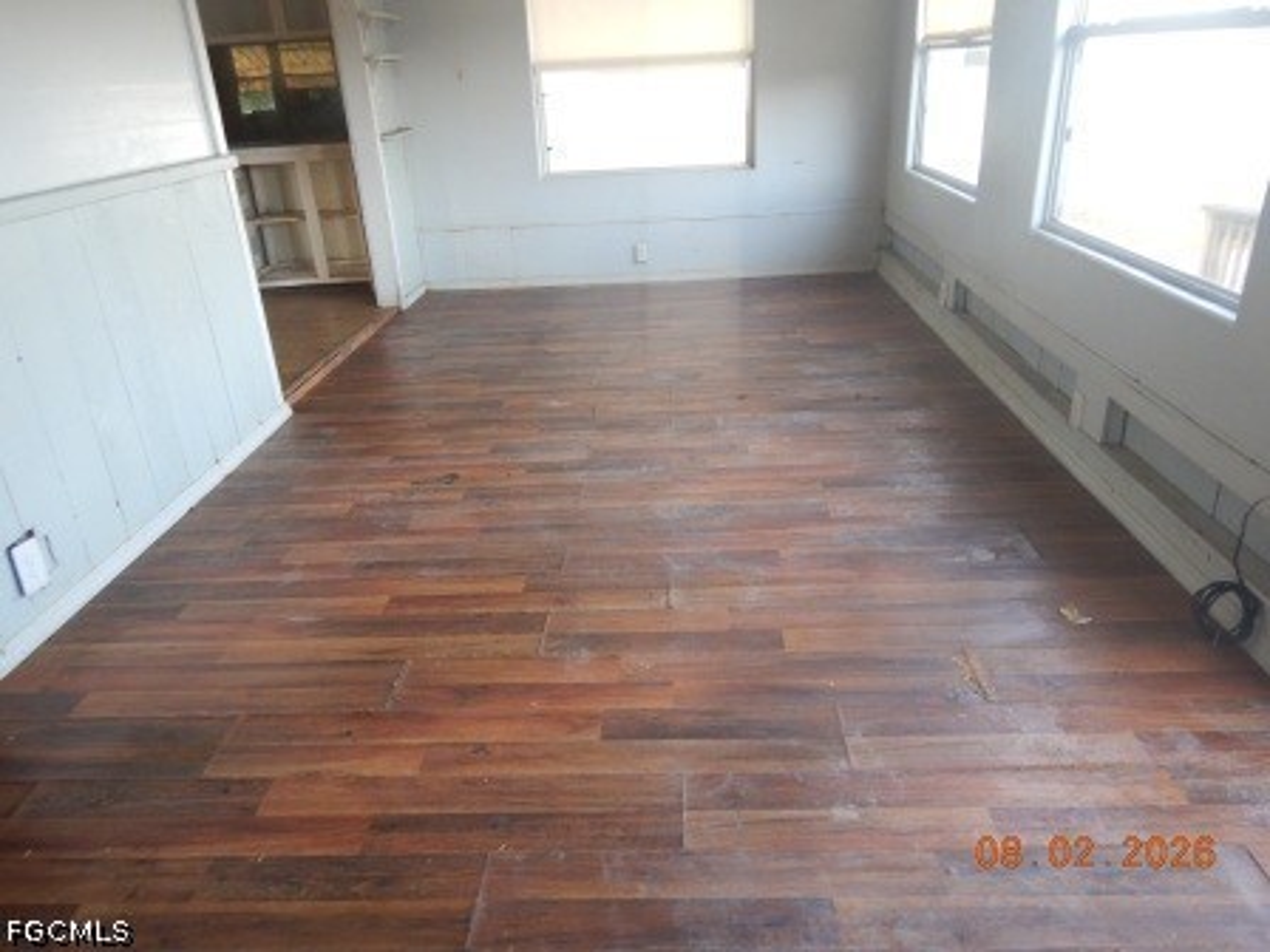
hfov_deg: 71.6
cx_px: 635
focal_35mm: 24
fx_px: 881
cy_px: 476
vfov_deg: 56.8
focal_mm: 4.3
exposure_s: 1/30
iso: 200
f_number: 2.8
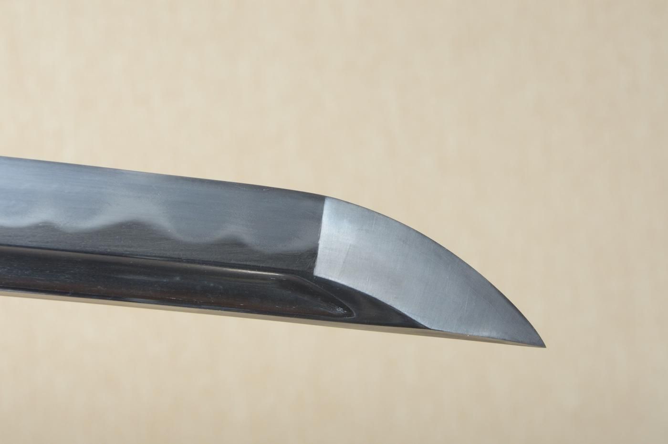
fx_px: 2503
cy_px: 222
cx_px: 334
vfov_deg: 10.1
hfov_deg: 15.2
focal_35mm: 135
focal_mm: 90
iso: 400
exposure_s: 1/1.6
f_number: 11
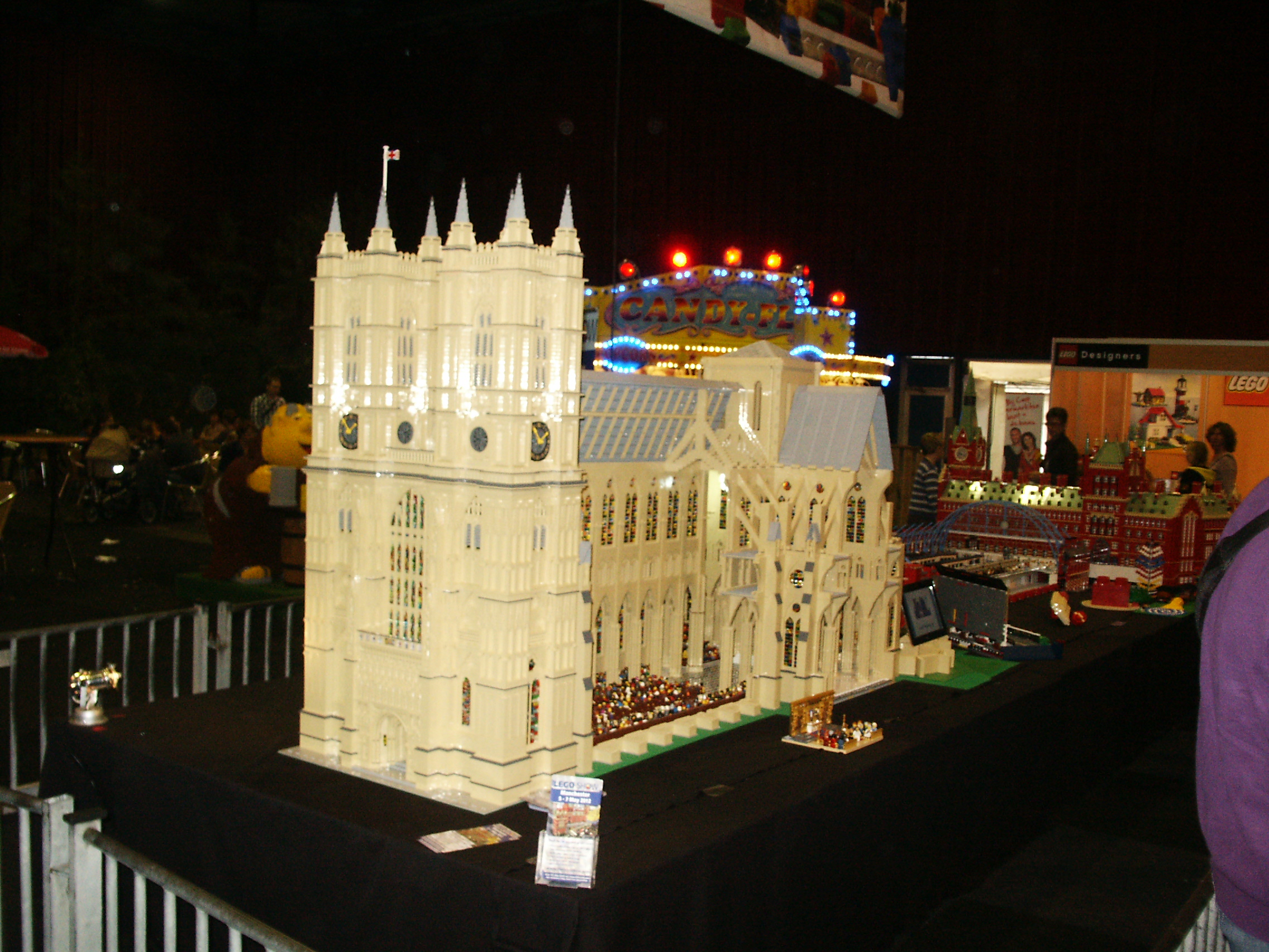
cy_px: 476
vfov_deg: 40.7
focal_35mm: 35
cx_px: 634
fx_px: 1283
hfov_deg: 52.6
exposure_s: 1/45
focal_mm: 7.18
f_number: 3
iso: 200
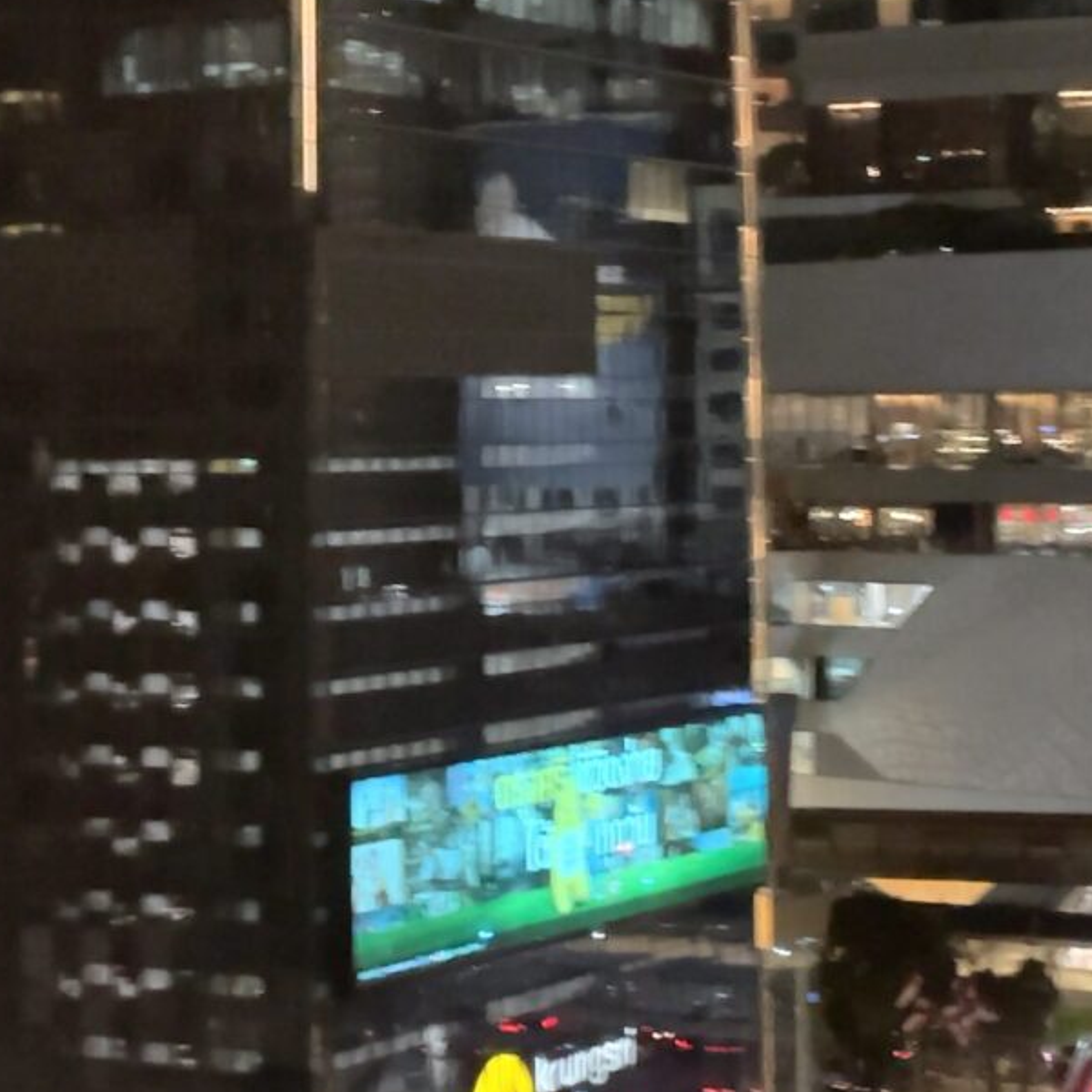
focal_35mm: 98
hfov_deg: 17.7
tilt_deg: +0.8
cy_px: 470
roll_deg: +0.6
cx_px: 502
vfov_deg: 17.7
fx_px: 3498
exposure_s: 1/17
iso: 3200
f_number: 1.6
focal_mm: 4.2
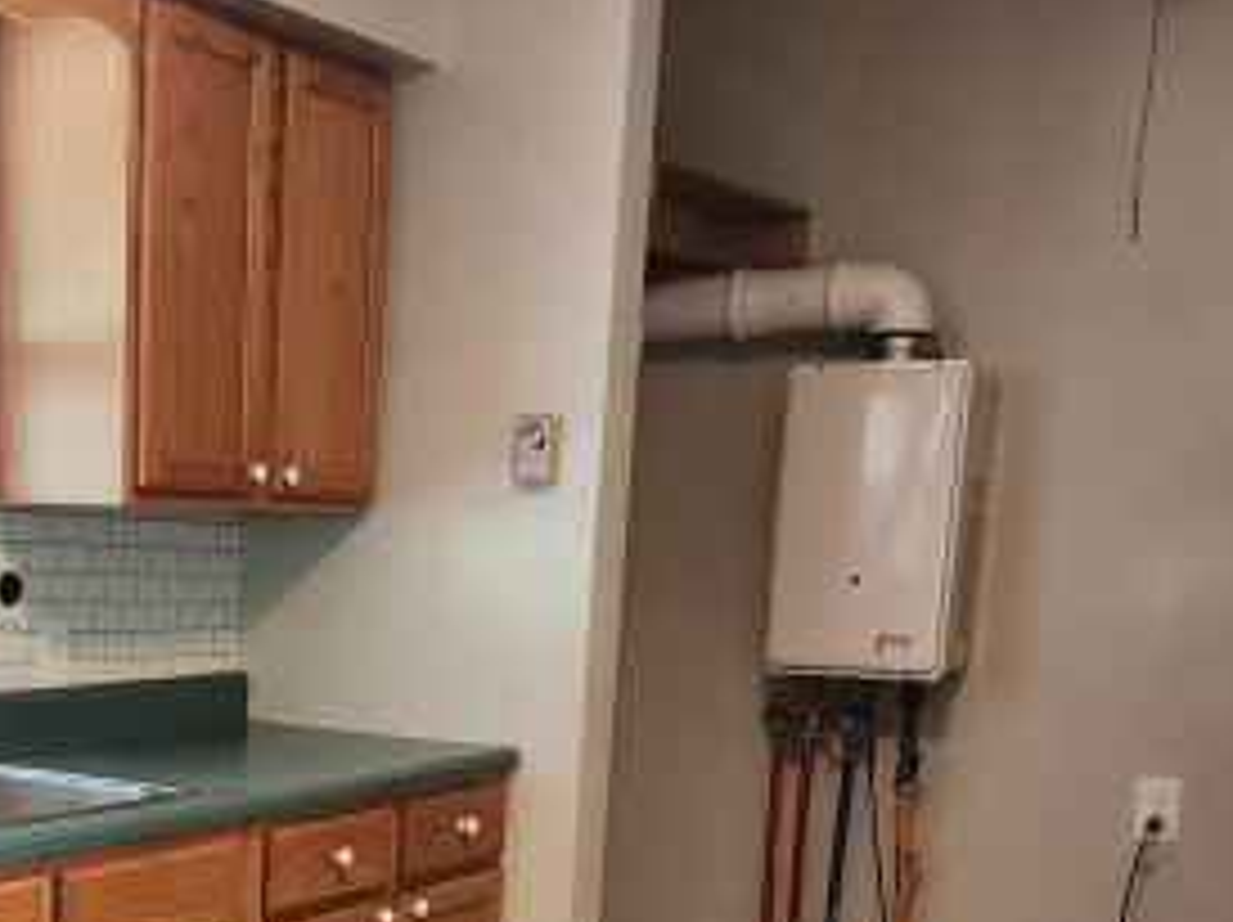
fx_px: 1993
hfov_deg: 33.3
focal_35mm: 56
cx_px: 236
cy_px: 962
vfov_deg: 24.6
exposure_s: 1/120
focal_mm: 6.4
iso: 1000
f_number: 1.8
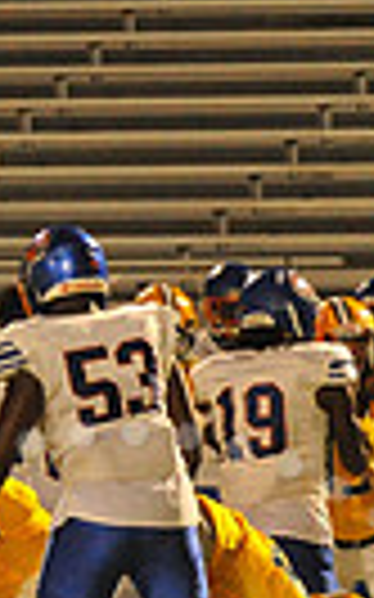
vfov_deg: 2.4
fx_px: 14497
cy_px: 845
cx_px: 126
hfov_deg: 1.5
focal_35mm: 888
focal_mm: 200
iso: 6400
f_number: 5.6
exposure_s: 1/200
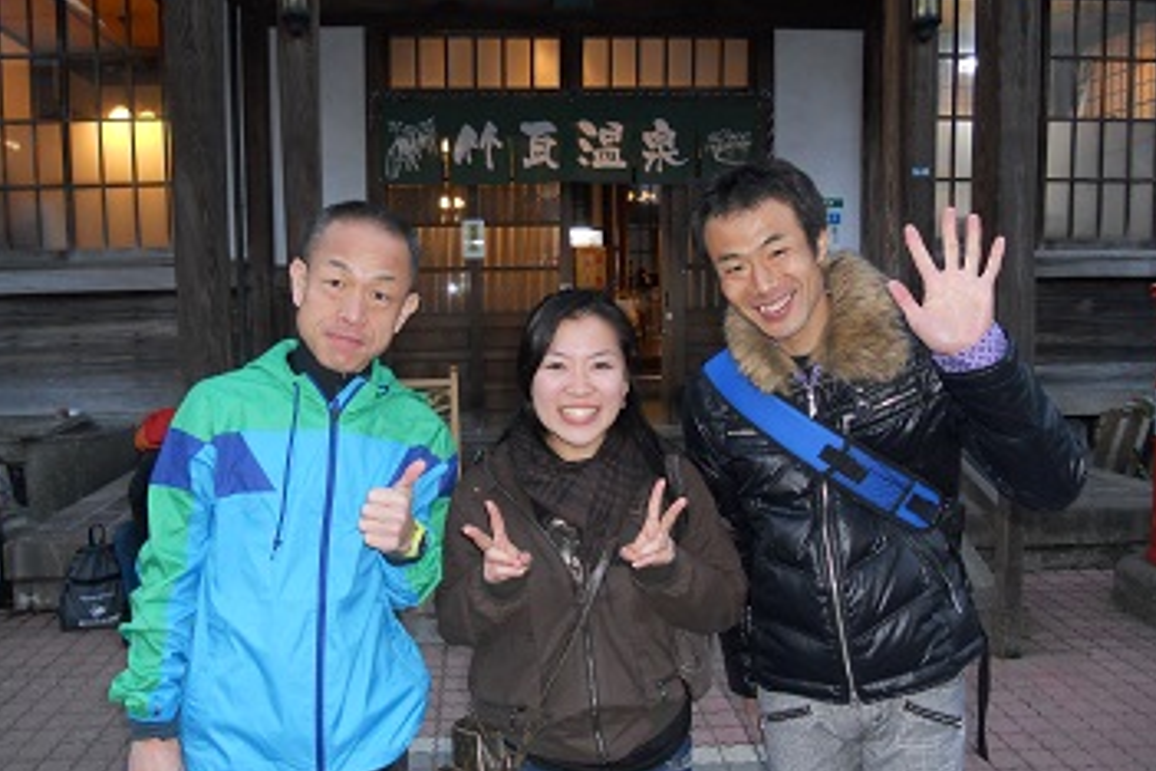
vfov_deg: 41.1
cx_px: 517
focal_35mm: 32
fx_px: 1027
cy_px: 382
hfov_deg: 58.6
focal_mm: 4.9
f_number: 3.2
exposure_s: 1/25
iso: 200
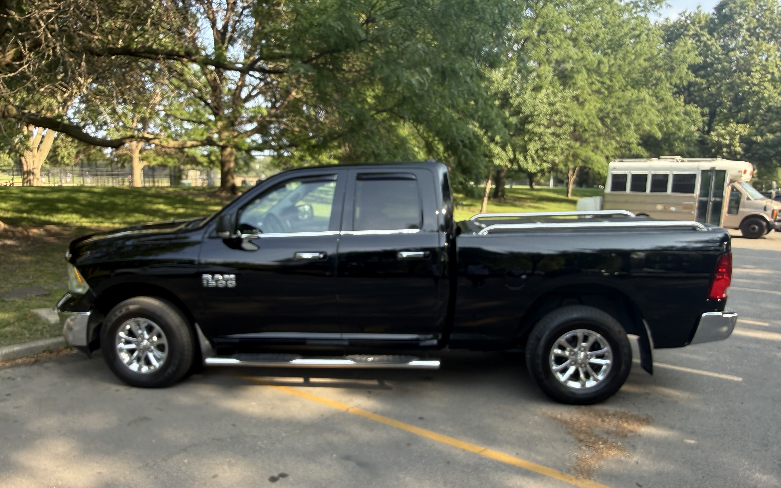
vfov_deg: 47.4
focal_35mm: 26
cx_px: 386
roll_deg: -0.6
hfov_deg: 70.4
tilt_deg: -10.7
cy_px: 286
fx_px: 553
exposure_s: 1/196
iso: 40
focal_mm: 2.22
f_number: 2.2
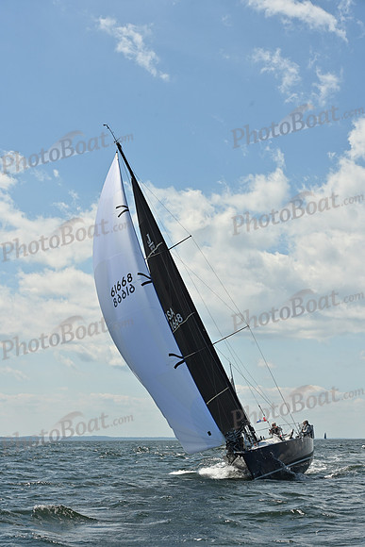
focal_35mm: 70
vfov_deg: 28.8
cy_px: 274
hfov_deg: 19.5
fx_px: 1064
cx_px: 182
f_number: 10
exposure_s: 1/1250
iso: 250
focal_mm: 70
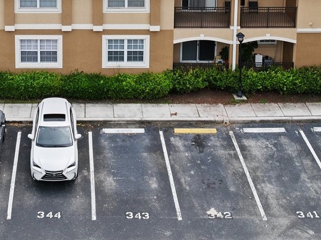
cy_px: -71
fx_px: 630
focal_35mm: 68
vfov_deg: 19.9
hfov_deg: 28.1
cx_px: 78
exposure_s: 1/1000
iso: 170
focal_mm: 12.29
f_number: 2.8
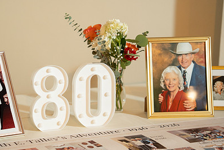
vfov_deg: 13.4
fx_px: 635
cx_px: 67
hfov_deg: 19.9
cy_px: 80
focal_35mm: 102
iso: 1600
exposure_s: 1/125
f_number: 2.8
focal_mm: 70
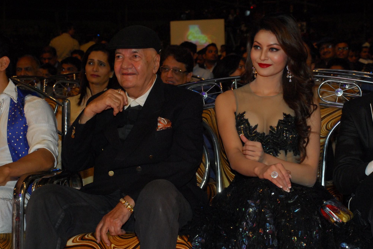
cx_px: 187
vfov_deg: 18.0
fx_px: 788
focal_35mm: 76
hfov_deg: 26.6
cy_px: 124
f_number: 5.6
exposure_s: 1/125
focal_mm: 50
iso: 1000
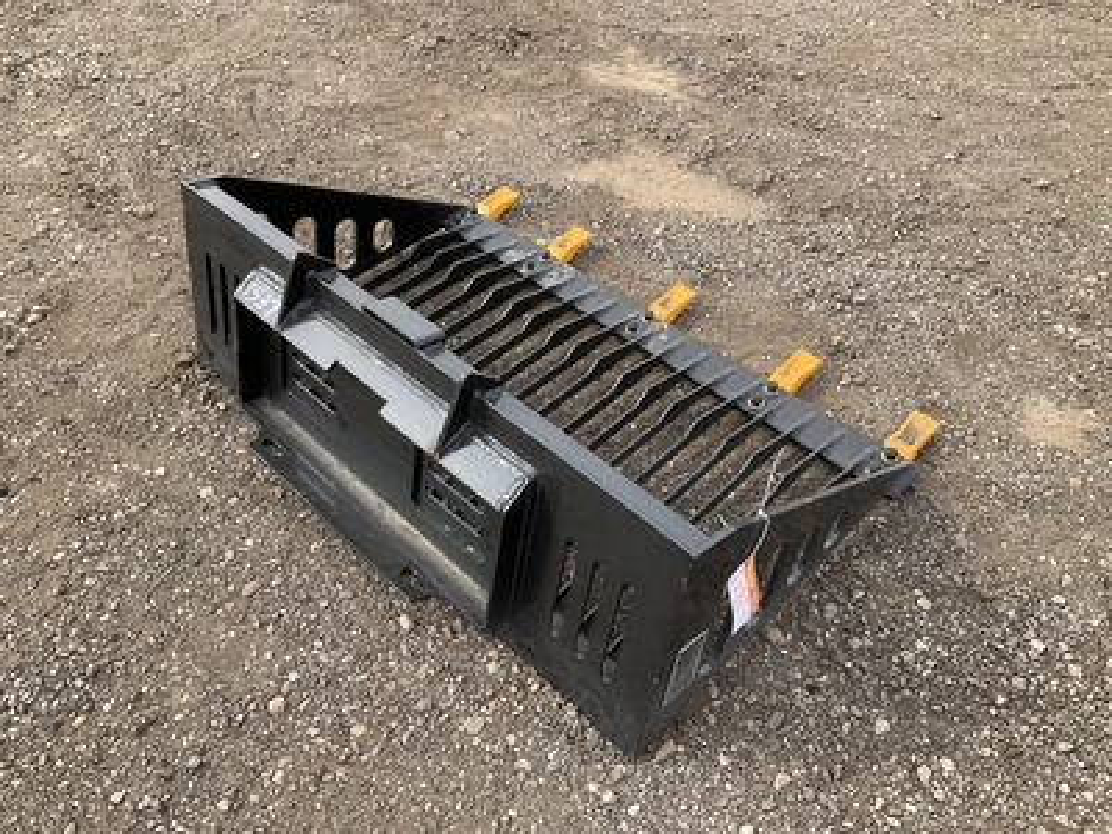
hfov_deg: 61.7
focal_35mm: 29
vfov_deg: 48.2
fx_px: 932
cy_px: 417
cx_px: 556
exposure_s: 1/469
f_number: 1.8
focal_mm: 3
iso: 25
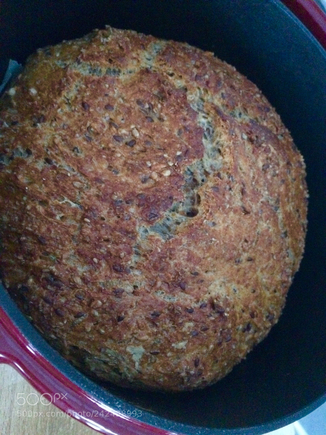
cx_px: 163
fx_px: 364
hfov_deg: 48.2
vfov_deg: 61.7
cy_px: 218
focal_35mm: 29
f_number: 2.2
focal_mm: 4.15
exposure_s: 1/17
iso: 2000
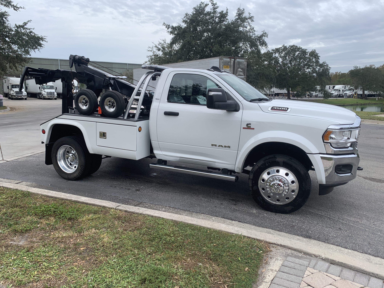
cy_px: 144
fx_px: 288
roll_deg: -0.6
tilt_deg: -8.8
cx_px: 192
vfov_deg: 53.1
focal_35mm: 26
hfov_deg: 67.3
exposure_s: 1/1032
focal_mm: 4.25
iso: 25
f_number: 1.8
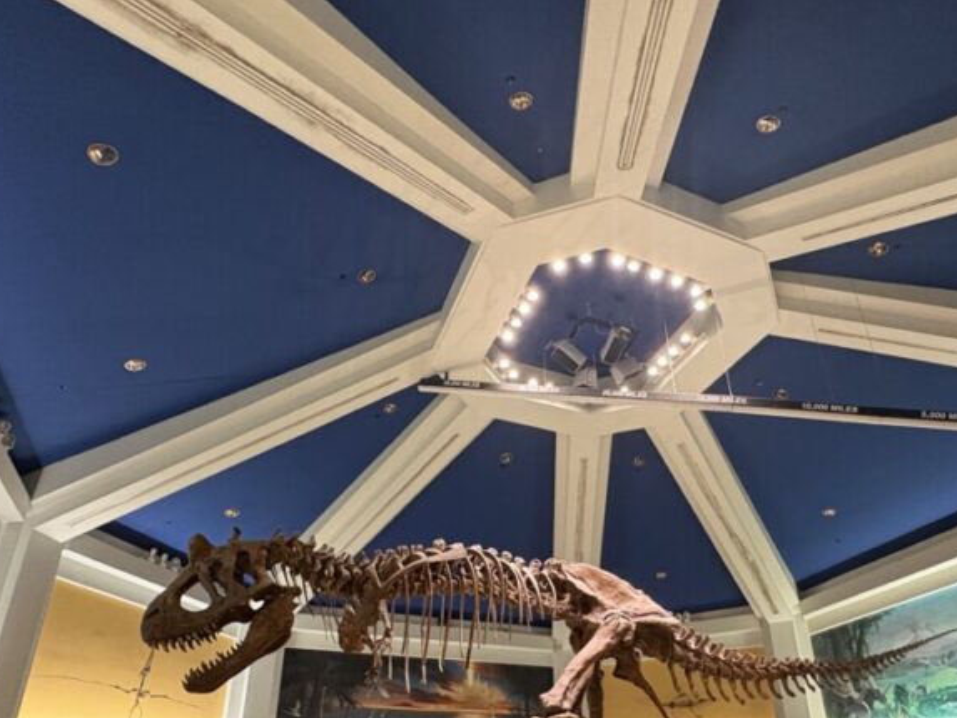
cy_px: 533
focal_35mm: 25
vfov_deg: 52.6
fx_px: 691
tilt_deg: +23.9
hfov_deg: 69.1
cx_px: 538
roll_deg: +1.9
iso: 640
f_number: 2.2
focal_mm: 2.22
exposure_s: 1/60
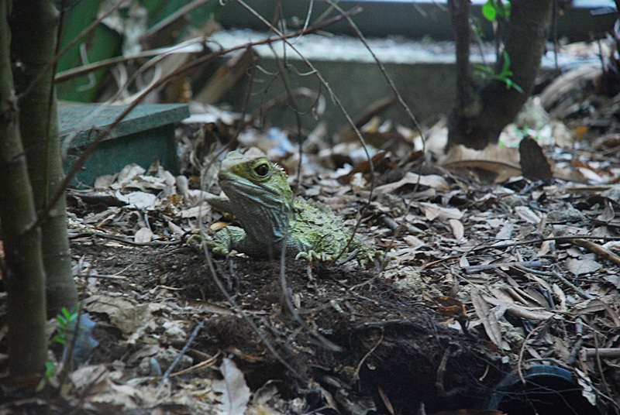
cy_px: 208
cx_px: 310
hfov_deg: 10.1
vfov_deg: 6.8
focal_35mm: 202
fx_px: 3493
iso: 1000
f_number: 5.6
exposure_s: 1/30
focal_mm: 135
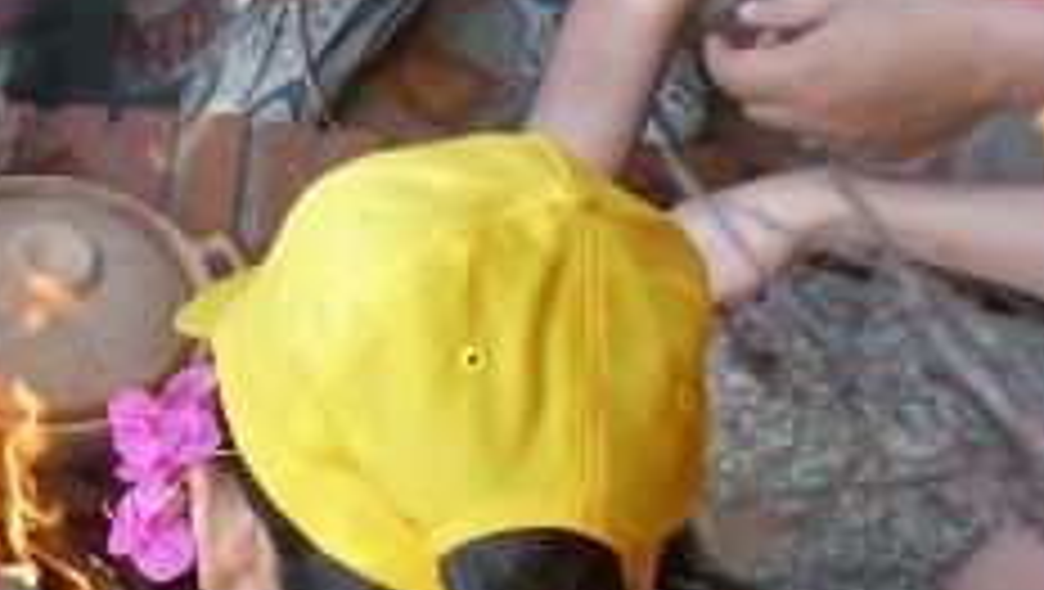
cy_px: 14
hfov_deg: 20.9
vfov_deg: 12.1
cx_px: 36
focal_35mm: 99
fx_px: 2743
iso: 80
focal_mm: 5.5
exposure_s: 1/100
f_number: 2.8
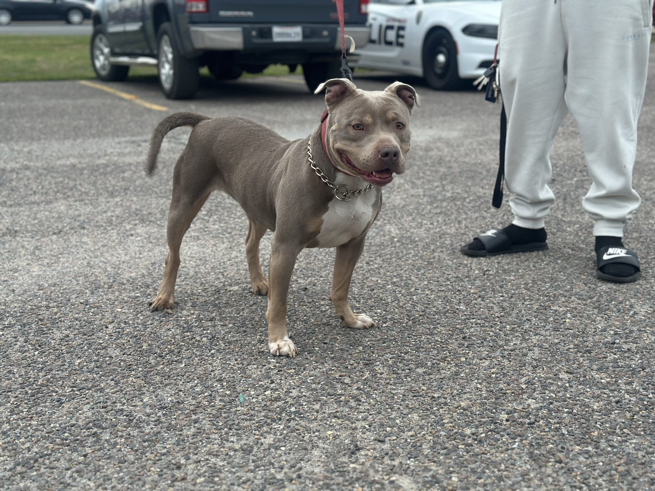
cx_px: 328
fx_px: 908
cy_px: 246
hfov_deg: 39.7
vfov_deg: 30.3
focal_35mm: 48
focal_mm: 6.86
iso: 80
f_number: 1.78
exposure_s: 1/259
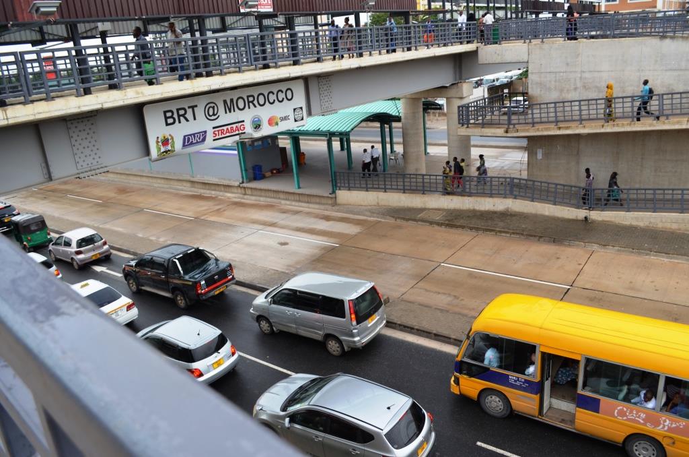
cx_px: 344
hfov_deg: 67.5
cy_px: 228
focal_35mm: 27
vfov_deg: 47.7
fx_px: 516
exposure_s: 1/125
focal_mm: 18
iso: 400
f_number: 5.6
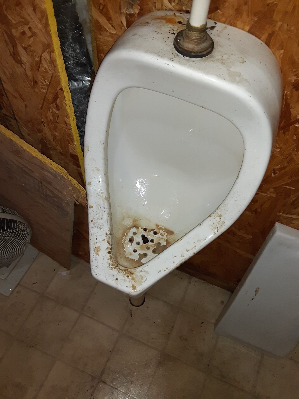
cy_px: 200
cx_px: 150
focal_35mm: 27
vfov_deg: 65.3
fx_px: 311
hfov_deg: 51.4
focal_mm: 2.91
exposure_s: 1/24
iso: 320
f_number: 1.9
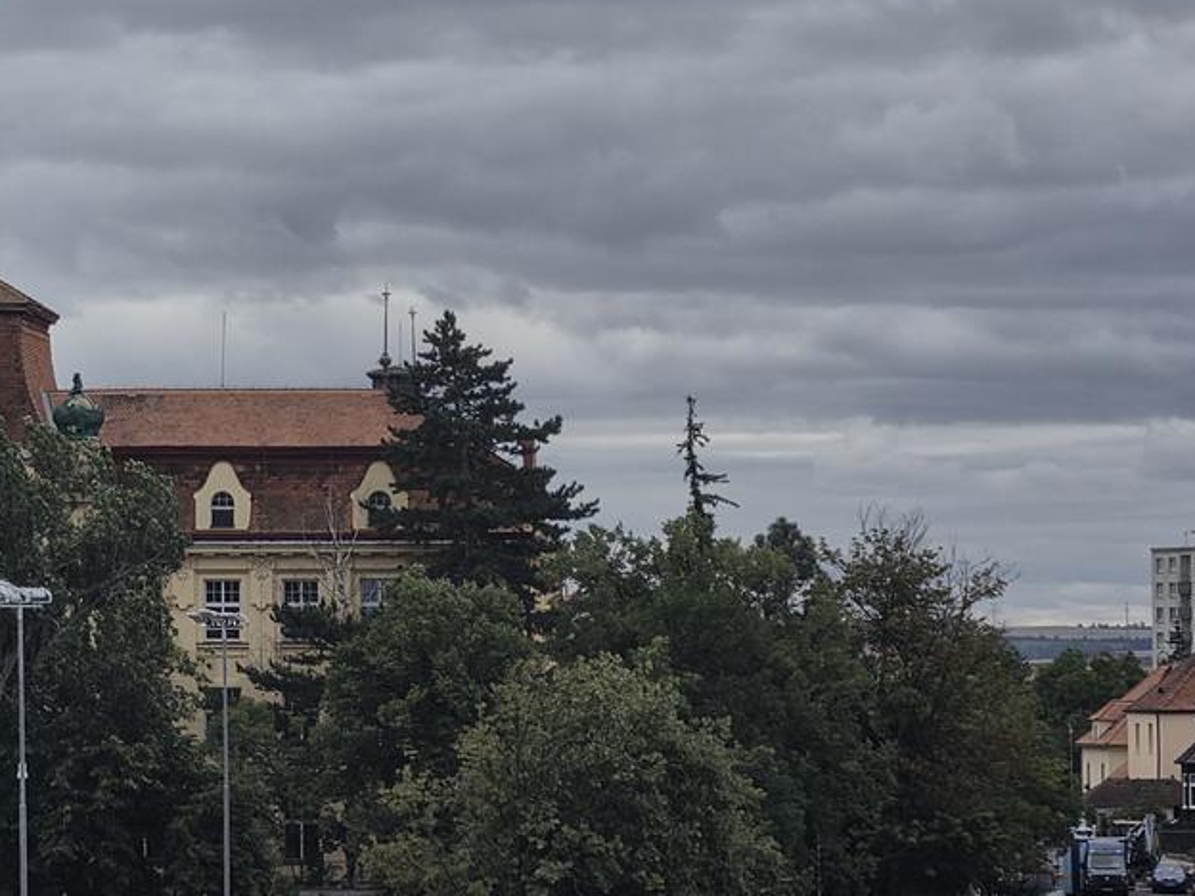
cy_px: 257
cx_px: 117
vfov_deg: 6.7
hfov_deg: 8.9
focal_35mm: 221
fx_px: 7629
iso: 50
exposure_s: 1/2204
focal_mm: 18.6
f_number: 2.9
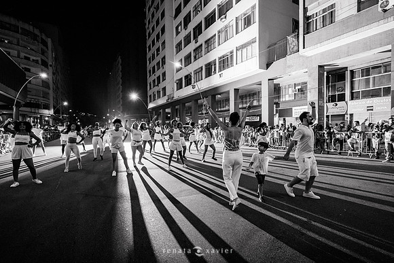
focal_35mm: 18
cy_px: 132
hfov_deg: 90.0
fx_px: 197
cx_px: 197
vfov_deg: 67.4
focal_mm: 18
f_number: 4
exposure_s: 1/200
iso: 3200
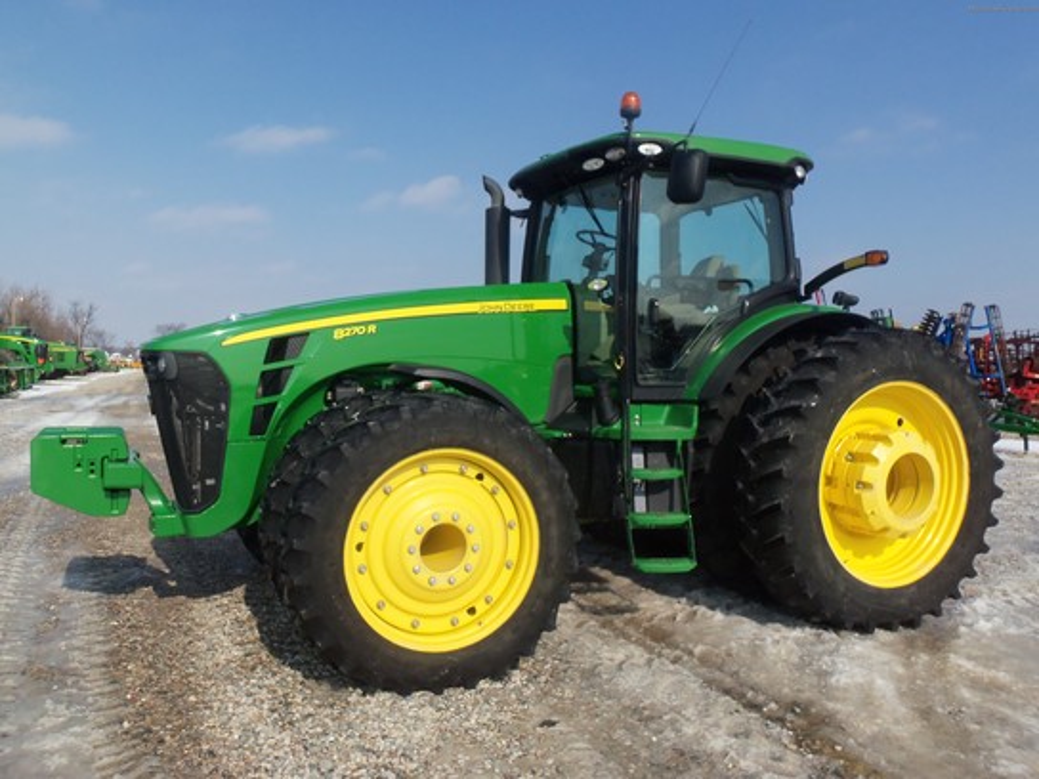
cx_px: 520
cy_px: 390
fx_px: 870
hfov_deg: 61.7
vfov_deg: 48.2
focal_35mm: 29
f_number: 8.6
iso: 80
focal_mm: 5.2
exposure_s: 1/250
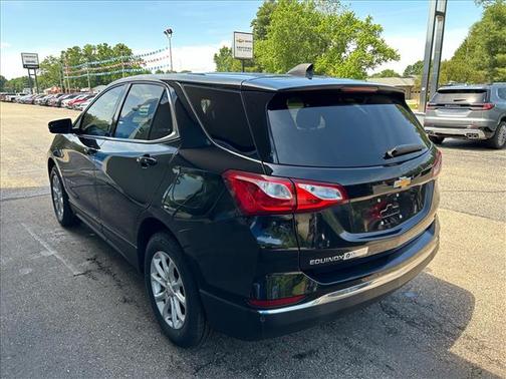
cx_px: 253
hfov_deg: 67.3
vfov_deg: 53.1
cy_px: 190
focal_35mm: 26
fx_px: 380
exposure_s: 1/404
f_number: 1.5
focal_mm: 5.7
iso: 50
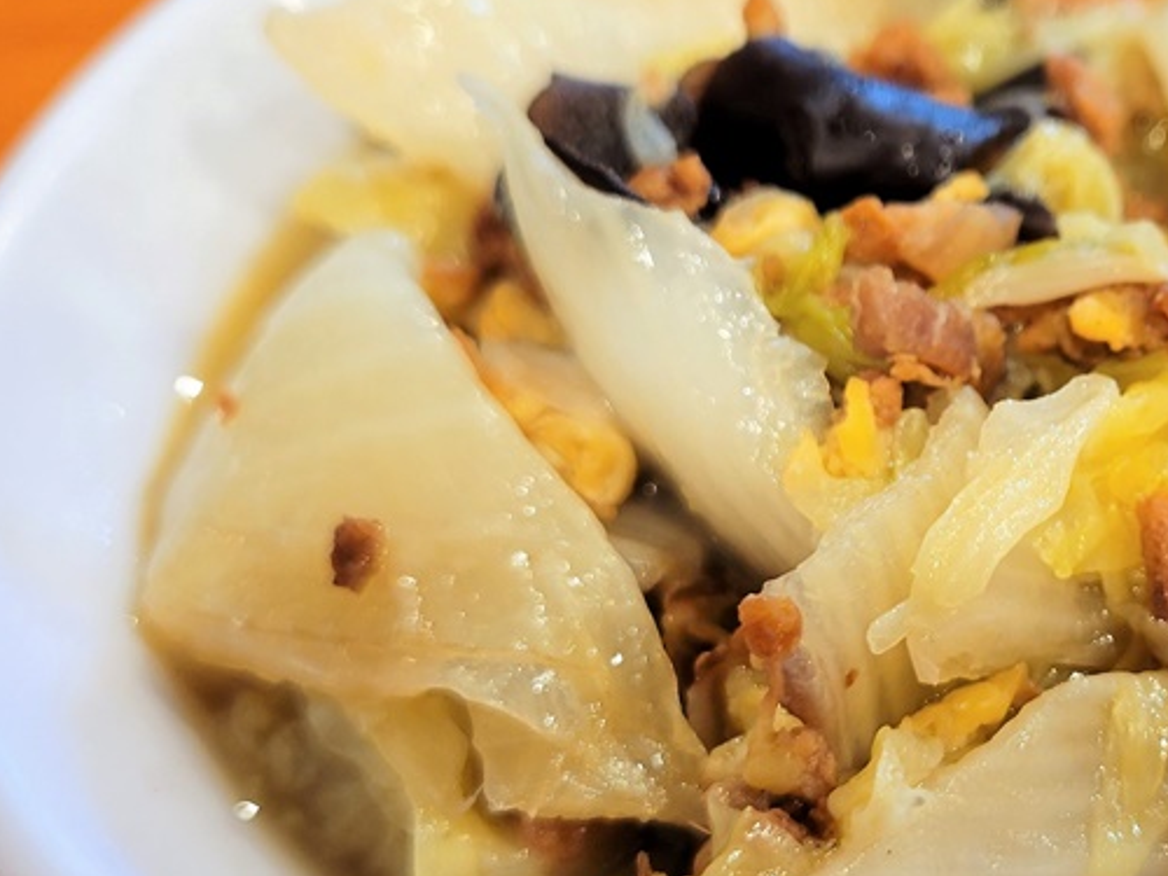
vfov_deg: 28.0
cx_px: 1004
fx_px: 1755
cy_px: 434
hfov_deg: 35.1
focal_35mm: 52
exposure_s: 1/40
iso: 160
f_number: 1.8
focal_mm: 5.4
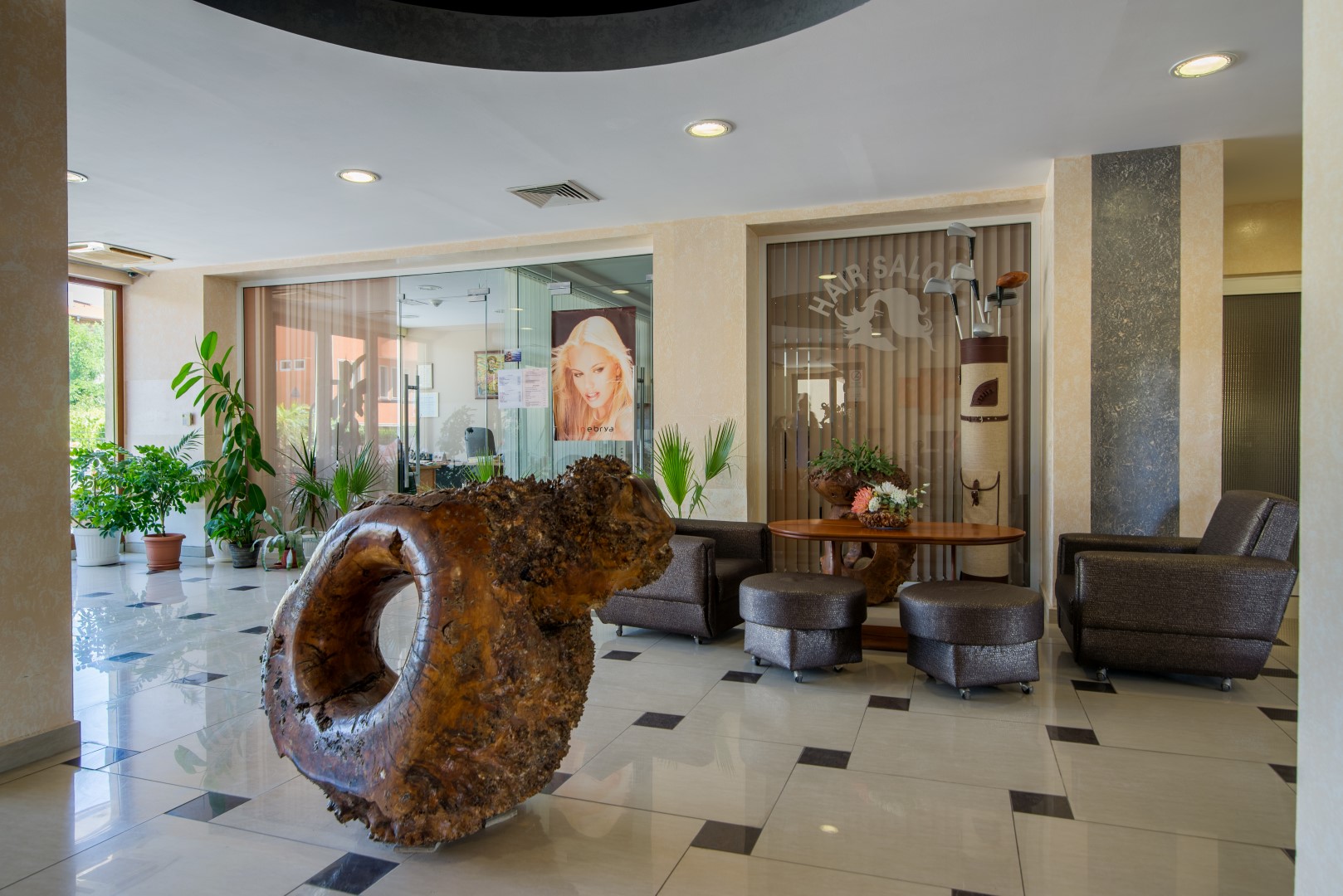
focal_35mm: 22
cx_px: 672
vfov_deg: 57.3
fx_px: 821
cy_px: 448
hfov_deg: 78.6
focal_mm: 22
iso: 200
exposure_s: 1/50
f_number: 7.1
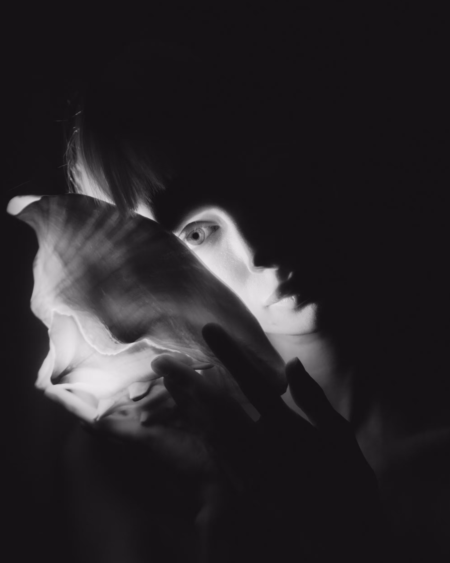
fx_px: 992
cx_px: 226
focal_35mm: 60
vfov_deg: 31.7
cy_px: 299
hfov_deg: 25.6
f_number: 2
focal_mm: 35
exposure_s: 1/100
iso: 250
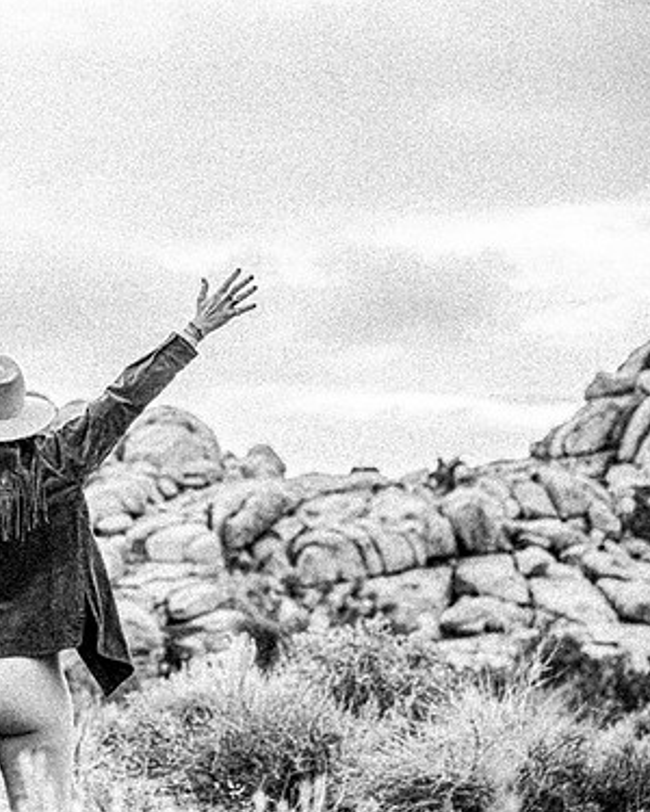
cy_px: 400
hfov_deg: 12.9
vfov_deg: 16.2
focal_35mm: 119
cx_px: 84
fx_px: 2862
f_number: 4
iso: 100
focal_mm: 82
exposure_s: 1/1600
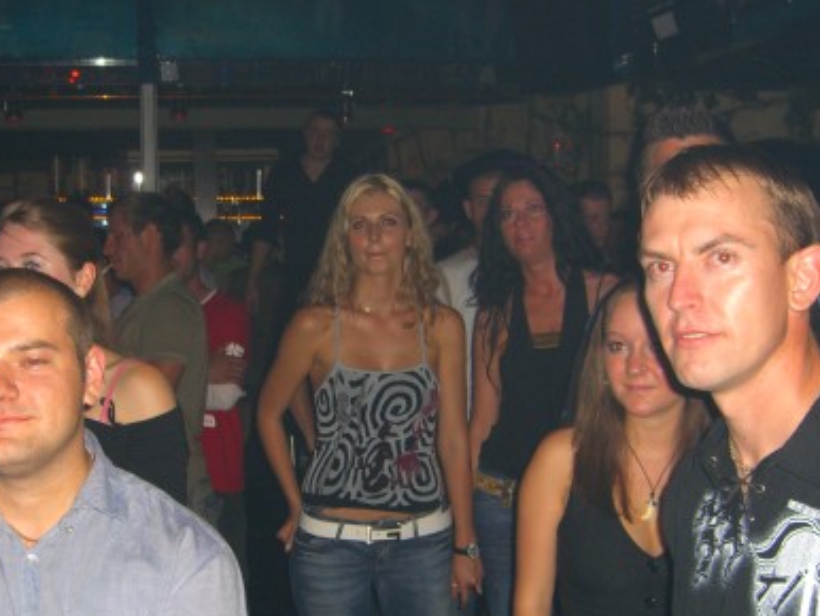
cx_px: 338
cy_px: 374
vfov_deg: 24.8
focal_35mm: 59
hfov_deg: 32.6
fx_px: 1398
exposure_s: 1/60
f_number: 2.8
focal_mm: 7.9
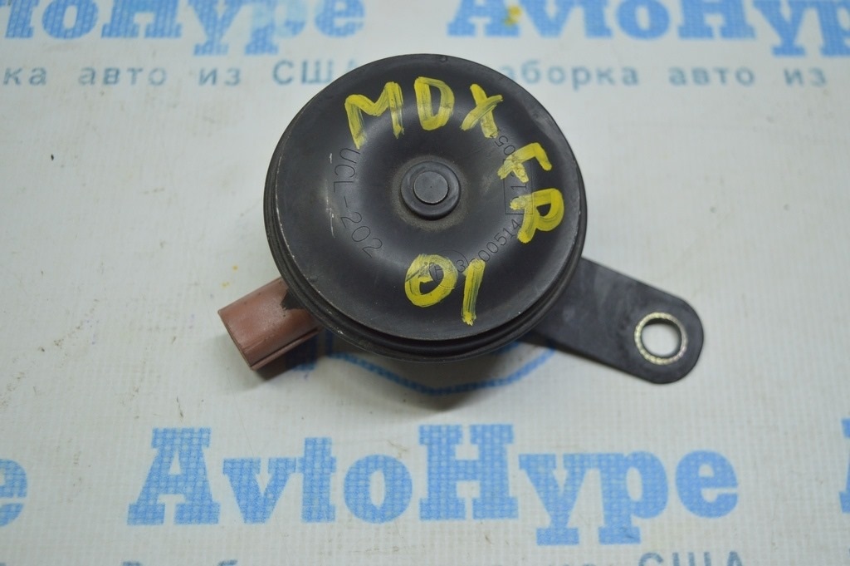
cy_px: 283
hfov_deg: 42.4
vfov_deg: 28.9
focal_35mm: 46
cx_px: 425
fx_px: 1097
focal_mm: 31
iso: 400
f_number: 4.2
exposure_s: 1/80
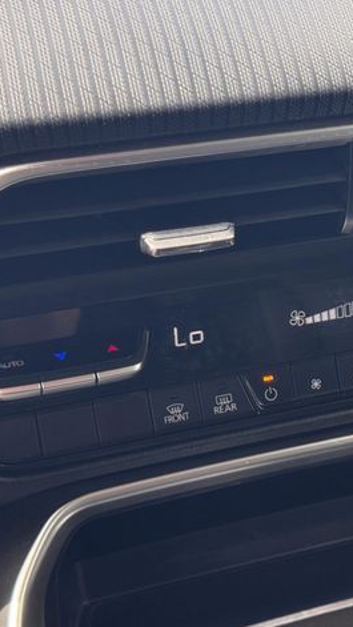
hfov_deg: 16.7
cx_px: 336
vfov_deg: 29.7
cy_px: 318
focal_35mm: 71
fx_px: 1181
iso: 100
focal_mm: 6.76
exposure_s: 1/141
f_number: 1.78
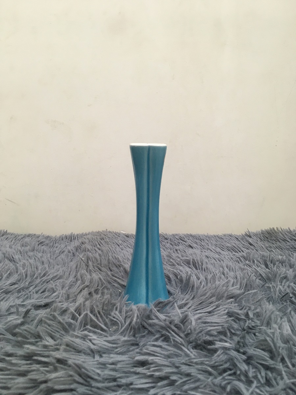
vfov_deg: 61.7
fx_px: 331
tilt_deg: -9.7
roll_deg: -2.0
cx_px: 148
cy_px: 198
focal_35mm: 29
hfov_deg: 48.2
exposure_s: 1/33
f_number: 2.2
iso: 80
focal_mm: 4.15
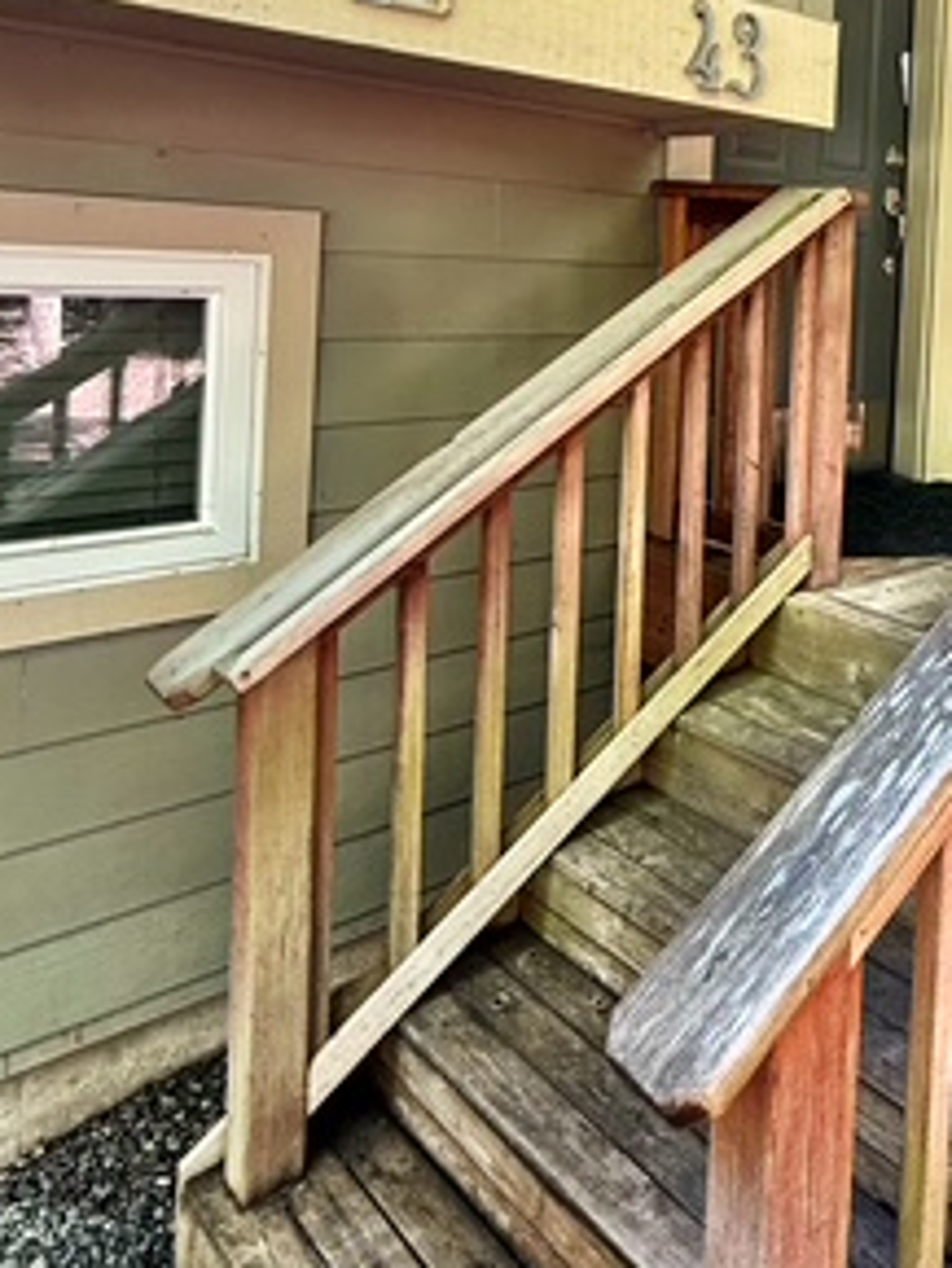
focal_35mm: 31
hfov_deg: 39.2
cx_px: 987
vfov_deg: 55.4
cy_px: 312
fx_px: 1136
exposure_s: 1/99
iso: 125
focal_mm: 2.22
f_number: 2.2
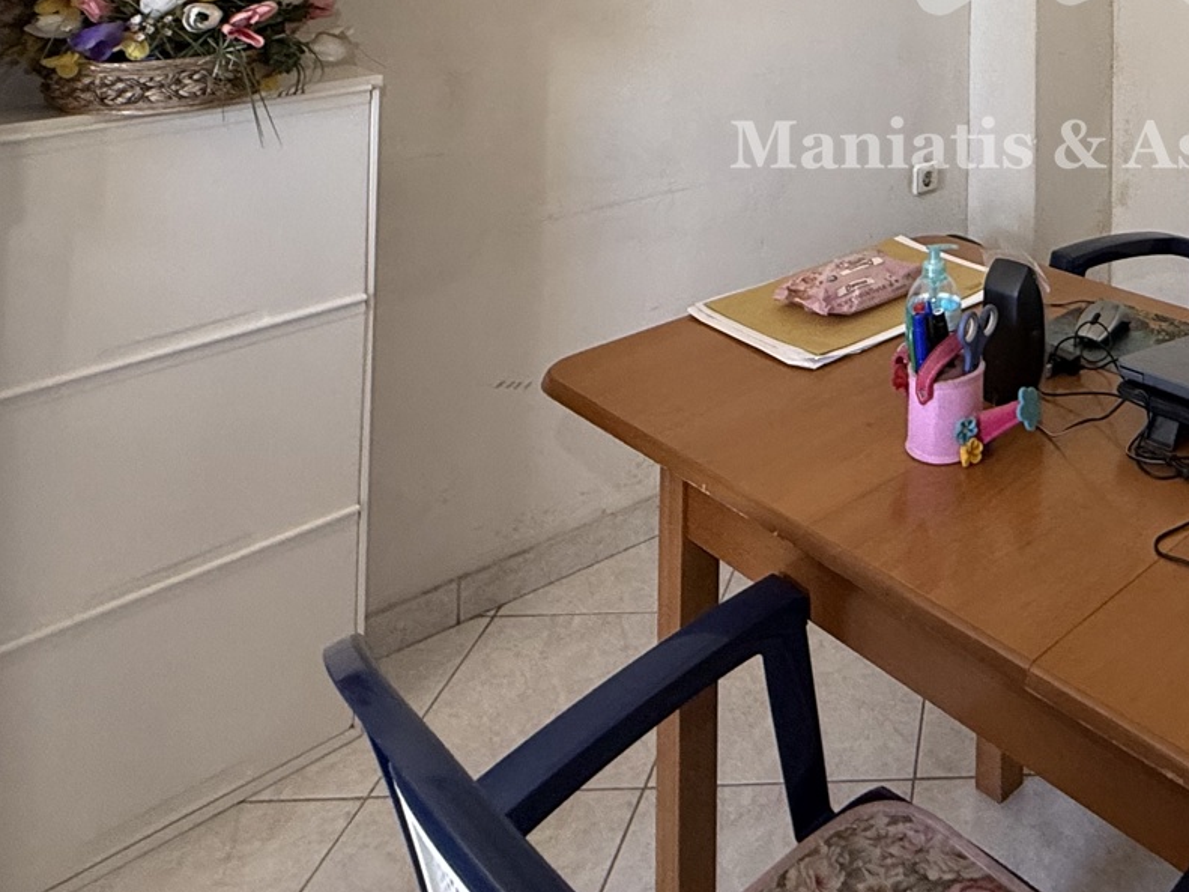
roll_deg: -1.0
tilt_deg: +2.5
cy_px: -181
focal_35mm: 34
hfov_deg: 47.5
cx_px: 1105
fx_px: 1168
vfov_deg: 33.8
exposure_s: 1/99
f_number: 2.2
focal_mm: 2.22
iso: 160
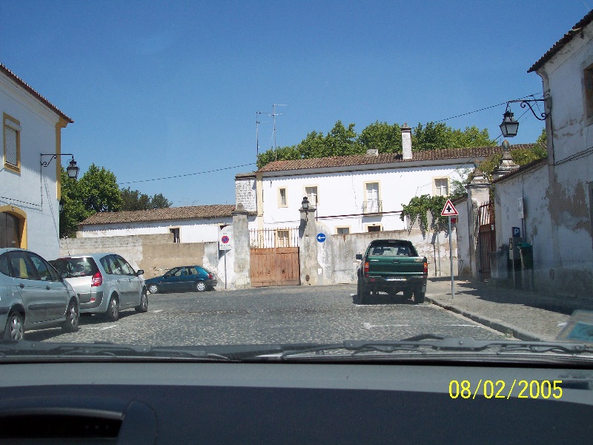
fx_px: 651
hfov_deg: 49.0
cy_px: 222
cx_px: 296
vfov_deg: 37.7
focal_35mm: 38
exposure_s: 1/700
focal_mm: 8
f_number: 4.8
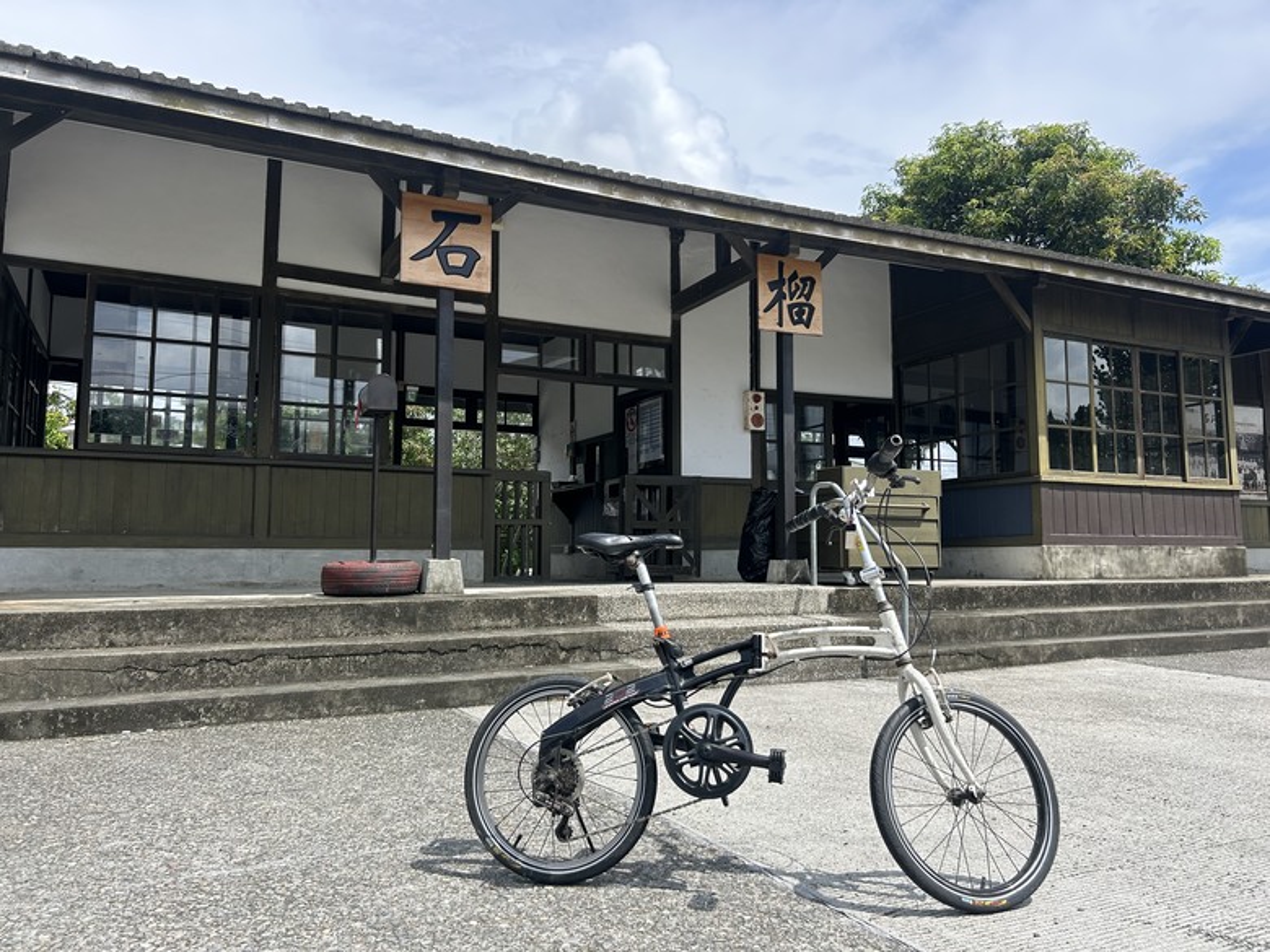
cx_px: 635
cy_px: 476
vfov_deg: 53.1
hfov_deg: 67.3
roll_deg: +0.1
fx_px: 954
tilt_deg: +7.1
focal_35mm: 26
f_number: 1.5
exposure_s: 1/3460
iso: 50
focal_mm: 5.7
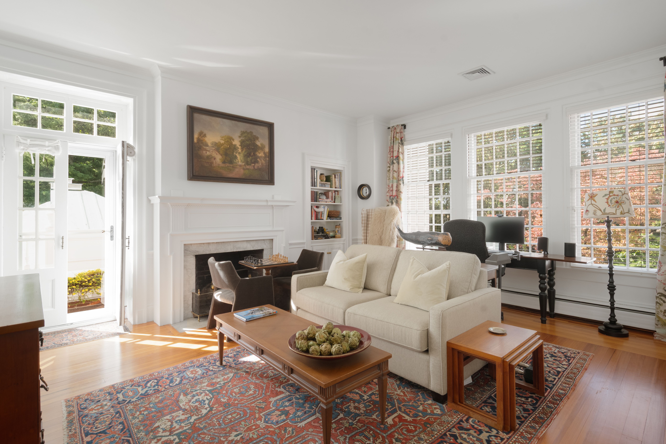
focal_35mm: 16
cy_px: 222
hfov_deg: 95.0
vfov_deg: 72.1
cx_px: 333
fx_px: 305
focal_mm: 11
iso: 400
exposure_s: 1/30
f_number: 10
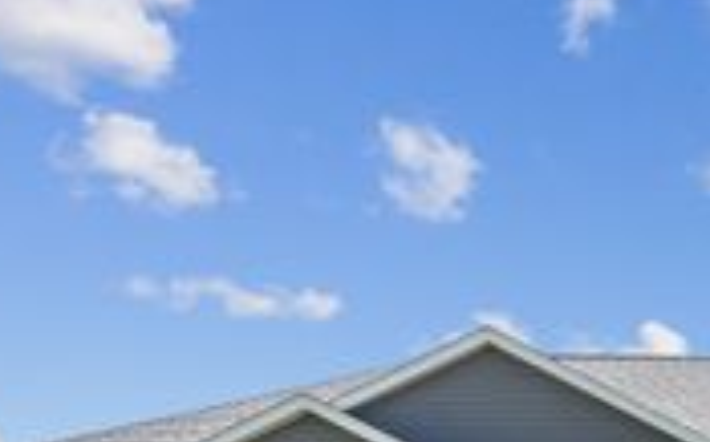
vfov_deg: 17.6
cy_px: 541
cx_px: 824
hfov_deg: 26.5
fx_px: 1353
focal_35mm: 70
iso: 800
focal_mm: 24
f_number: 8
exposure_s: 1/3200
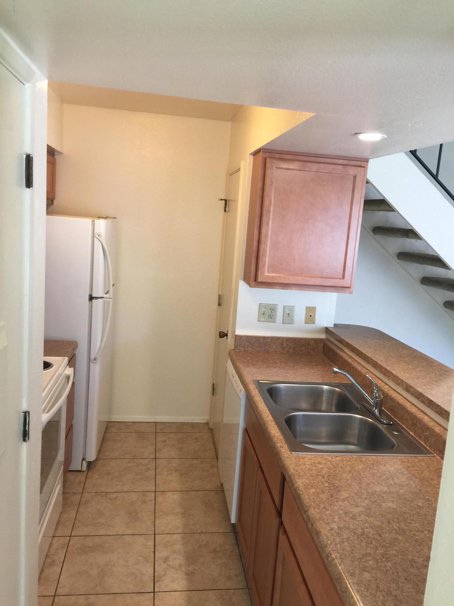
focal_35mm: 29
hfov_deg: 48.2
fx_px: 507
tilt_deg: -8.9
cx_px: 227
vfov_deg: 61.7
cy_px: 303
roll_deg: -4.3
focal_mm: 4.15
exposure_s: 1/15
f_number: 2.2
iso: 32
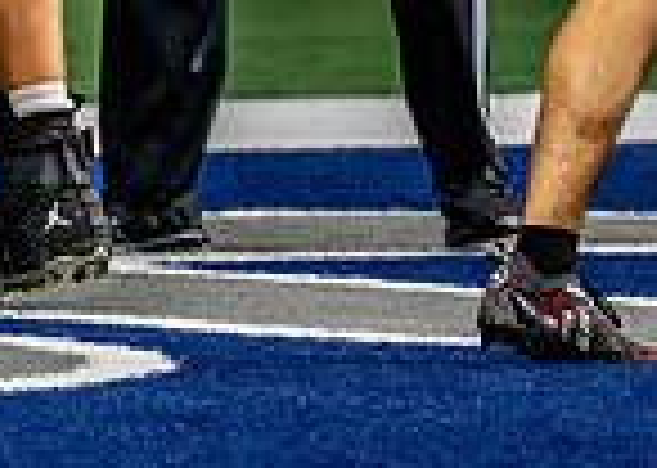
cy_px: -714
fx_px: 24738
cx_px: -215
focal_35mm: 1327
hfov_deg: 1.5
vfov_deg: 1.1
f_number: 2.8
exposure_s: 1/2000
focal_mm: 200
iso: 5000
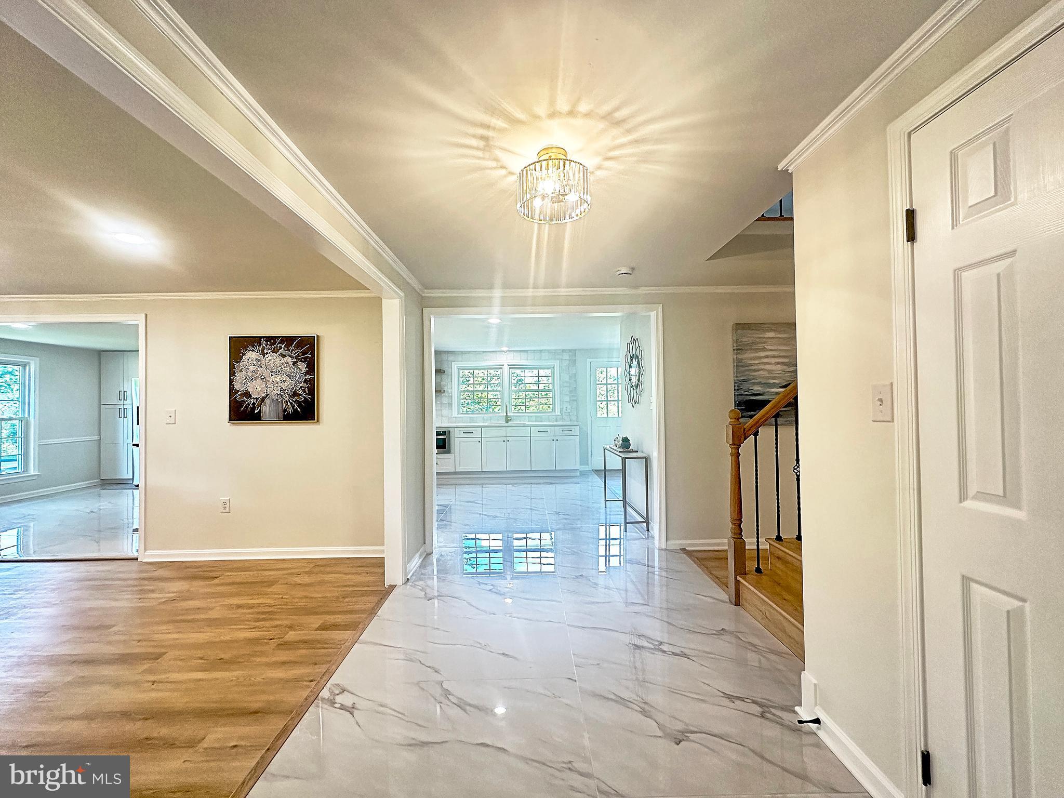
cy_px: 399
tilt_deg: +1.0
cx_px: 532
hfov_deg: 102.1
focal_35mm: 14
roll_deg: +0.8
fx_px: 430
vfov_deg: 85.7
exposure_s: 1/60
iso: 160
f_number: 2.2
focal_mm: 2.2
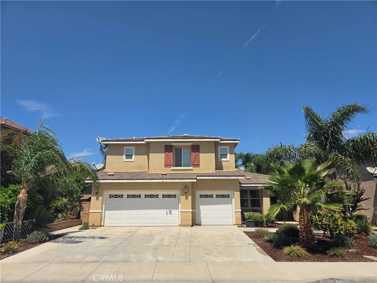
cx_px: 188
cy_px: 142
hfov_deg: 73.9
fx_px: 250
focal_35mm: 23
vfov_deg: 58.9
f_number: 1.8
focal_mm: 5.4
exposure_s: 1/6409
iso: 80
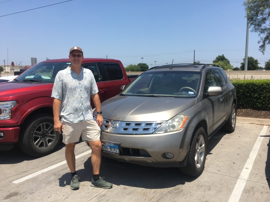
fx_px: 226
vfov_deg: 48.2
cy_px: 101
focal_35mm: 29
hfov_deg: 61.7
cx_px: 135
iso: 25
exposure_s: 1/1304
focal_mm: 4.15
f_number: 2.2
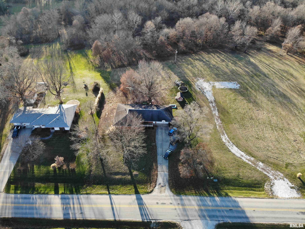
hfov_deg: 71.6
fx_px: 211
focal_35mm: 24
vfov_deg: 56.8
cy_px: 114
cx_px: 152
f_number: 2.8
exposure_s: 1/149
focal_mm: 4.5
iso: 104
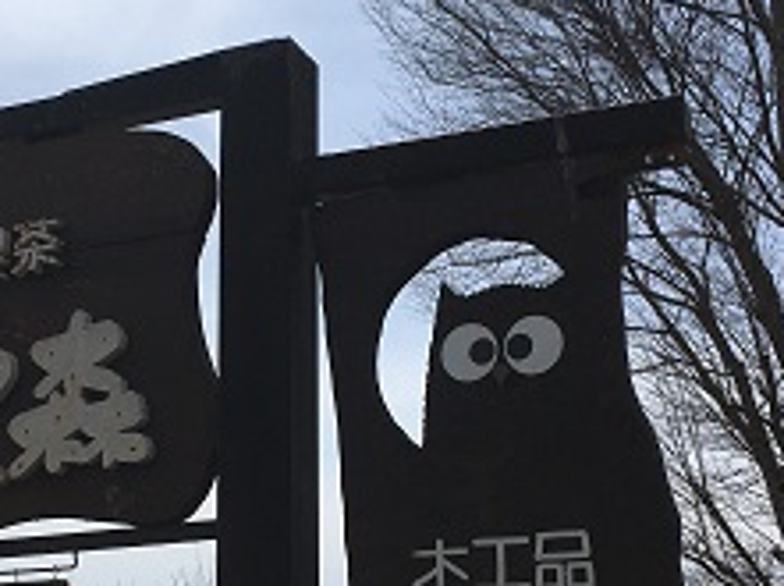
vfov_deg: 20.4
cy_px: 467
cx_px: 252
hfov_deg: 27.3
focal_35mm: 71
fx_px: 1605
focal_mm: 4.15
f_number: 2.2
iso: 25
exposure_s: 1/7692
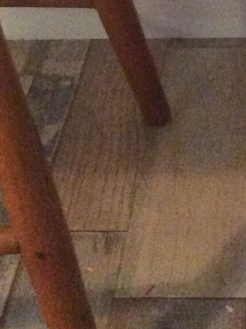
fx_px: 1055
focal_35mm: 111
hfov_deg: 13.1
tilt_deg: -29.6
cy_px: -50
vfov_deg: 17.1
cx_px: 244
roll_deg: +2.9
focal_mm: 3.3
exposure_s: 1/17
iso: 500
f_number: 2.4
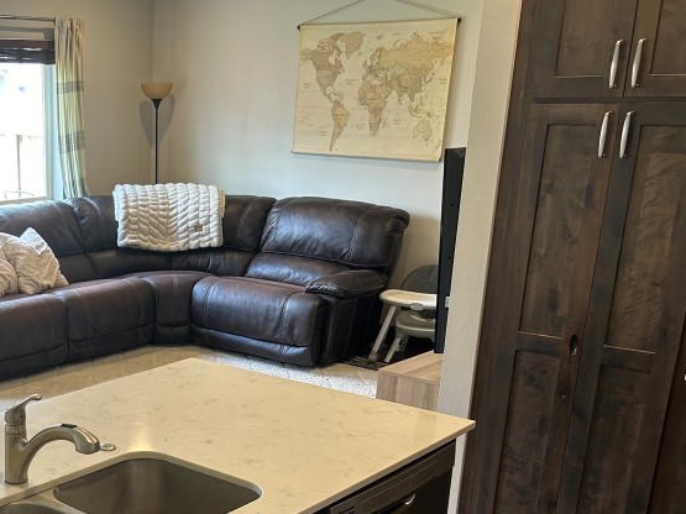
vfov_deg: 29.5
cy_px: 415
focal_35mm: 48
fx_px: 951
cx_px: 91
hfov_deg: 37.5
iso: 64
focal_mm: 5.7
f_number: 1.5
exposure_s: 1/60
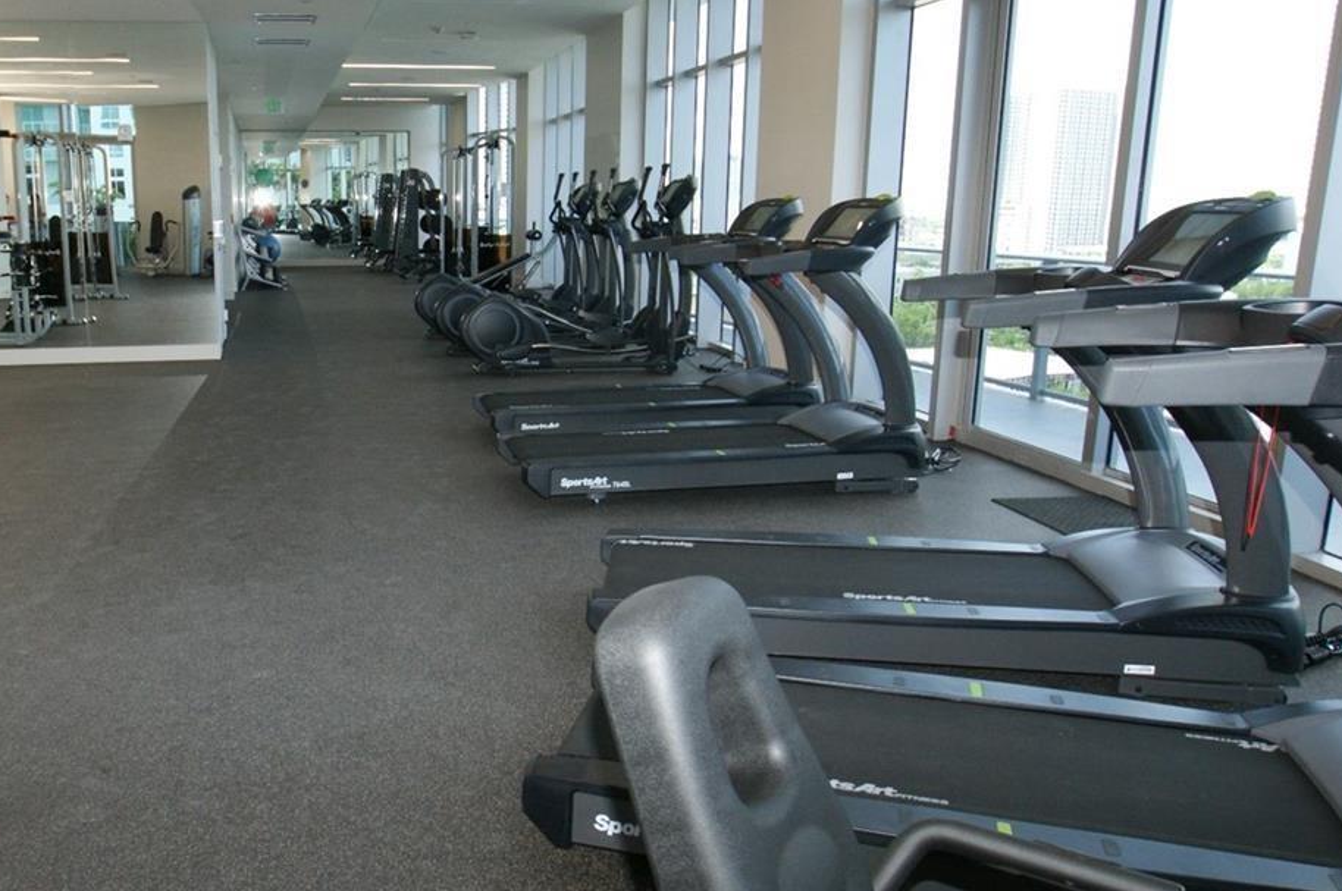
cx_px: 470
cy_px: 426
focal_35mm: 29
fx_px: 1075
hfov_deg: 62.7
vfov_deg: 45.0
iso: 400
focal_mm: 11
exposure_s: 1/80
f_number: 5.6
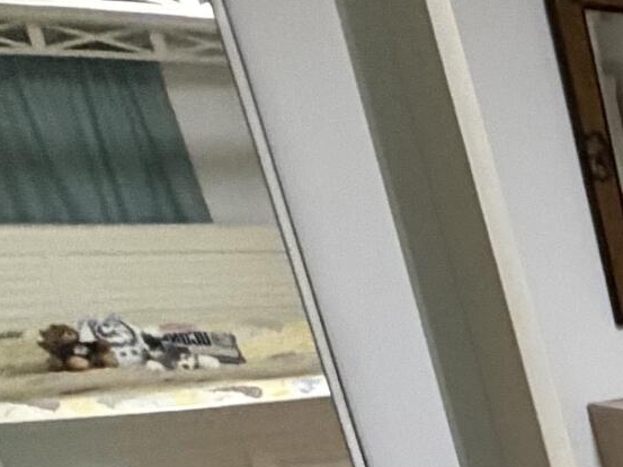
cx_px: 1433
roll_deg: -0.2
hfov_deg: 15.7
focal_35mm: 76
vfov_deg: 16.4
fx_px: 1367
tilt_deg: -23.9
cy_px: 823
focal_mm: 2.22
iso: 500
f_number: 2.2
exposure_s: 1/60
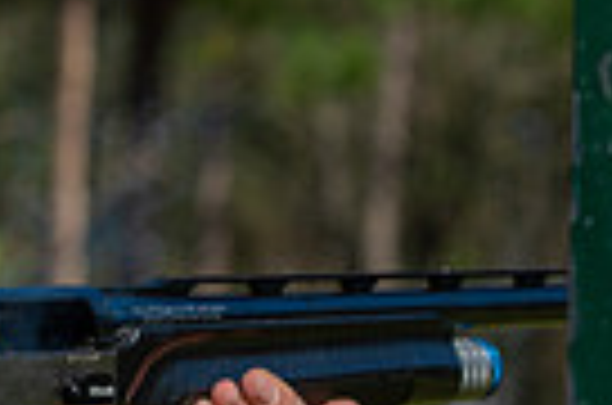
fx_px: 7089
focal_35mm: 418
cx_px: -9
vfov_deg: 3.3
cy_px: 220
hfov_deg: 4.9
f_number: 6.3
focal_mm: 98
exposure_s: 1/400
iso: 125
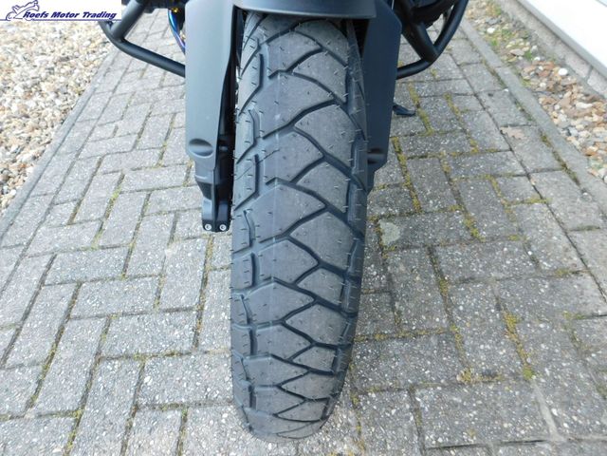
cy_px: 228
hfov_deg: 73.9
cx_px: 304
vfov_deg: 58.9
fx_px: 403
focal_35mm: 23
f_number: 3
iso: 125
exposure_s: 1/100
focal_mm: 4
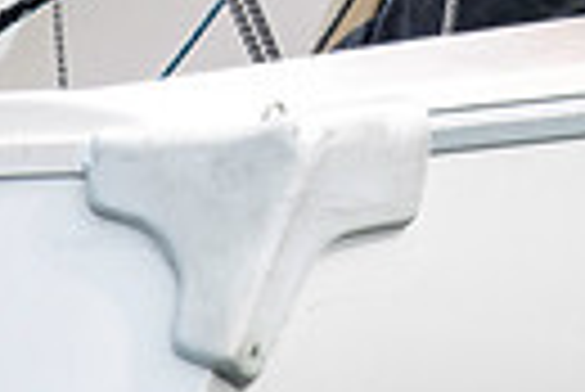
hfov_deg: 1.0
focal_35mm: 2010
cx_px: 436
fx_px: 32699
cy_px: -264
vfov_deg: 0.7
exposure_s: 1/4000
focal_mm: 300
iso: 250
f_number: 4
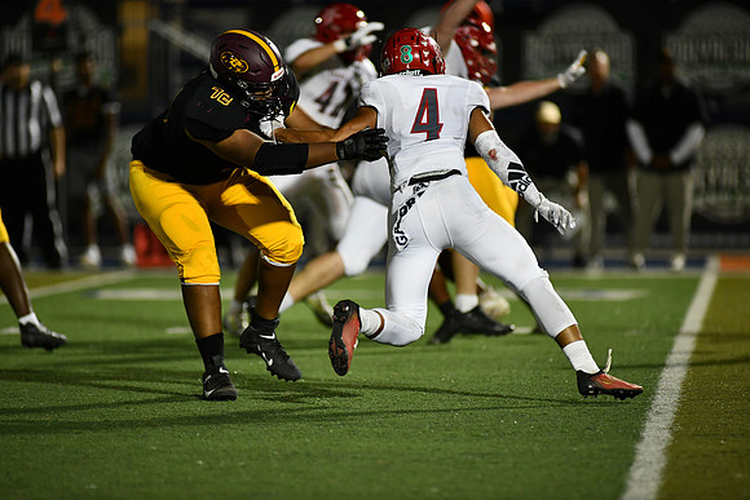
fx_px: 6251
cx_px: 375
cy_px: 250
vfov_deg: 4.6
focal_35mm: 300
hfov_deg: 6.9
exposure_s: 1/1000
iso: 2000
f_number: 2.8
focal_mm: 300
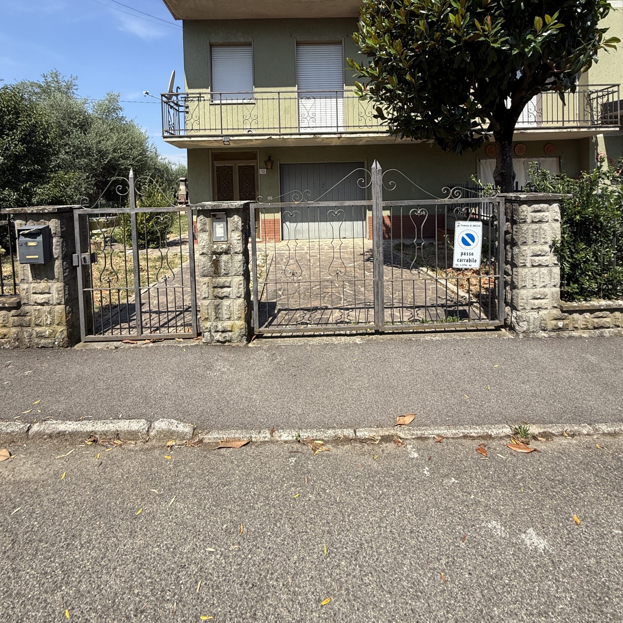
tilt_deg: +0.3
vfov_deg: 80.8
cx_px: 304
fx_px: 346
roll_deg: +1.9
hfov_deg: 84.0
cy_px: 201
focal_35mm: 17
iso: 50
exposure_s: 1/1534
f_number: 2.2
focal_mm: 2.22
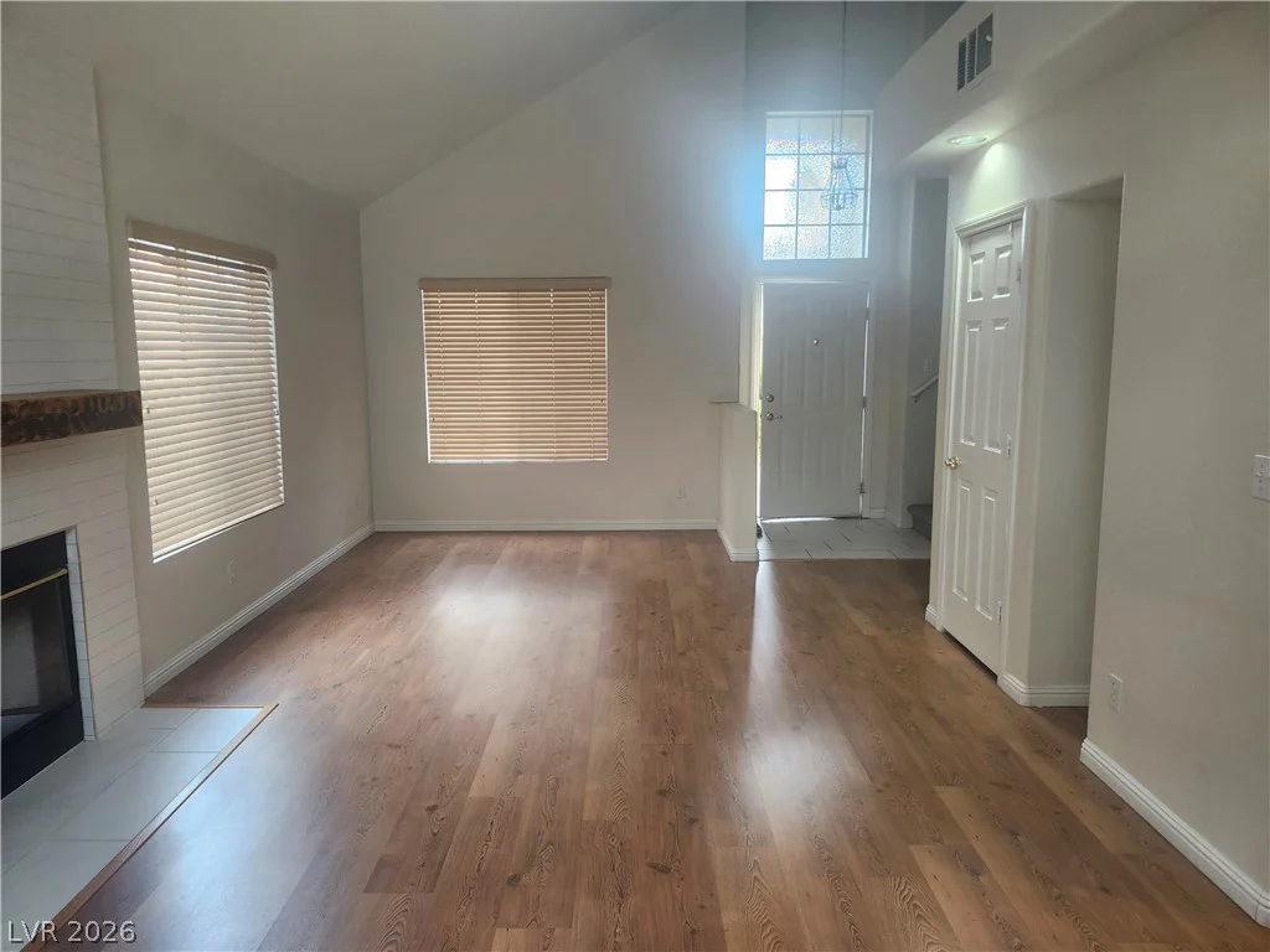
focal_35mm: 23
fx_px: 844
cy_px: 476
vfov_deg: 58.9
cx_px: 635
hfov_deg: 73.9
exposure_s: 1/120
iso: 250
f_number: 1.8
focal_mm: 5.54
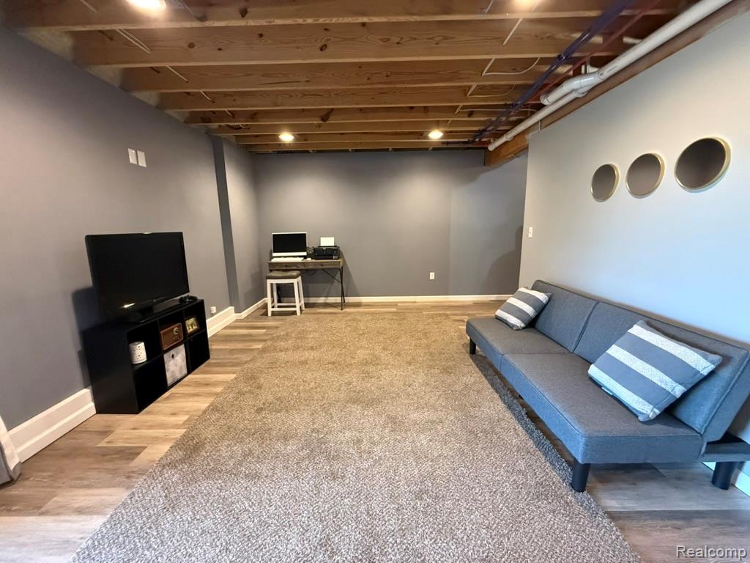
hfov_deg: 102.1
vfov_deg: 85.7
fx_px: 303
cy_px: 282
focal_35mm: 14
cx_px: 375
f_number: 2.2
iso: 1000
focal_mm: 2.22
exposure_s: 1/60
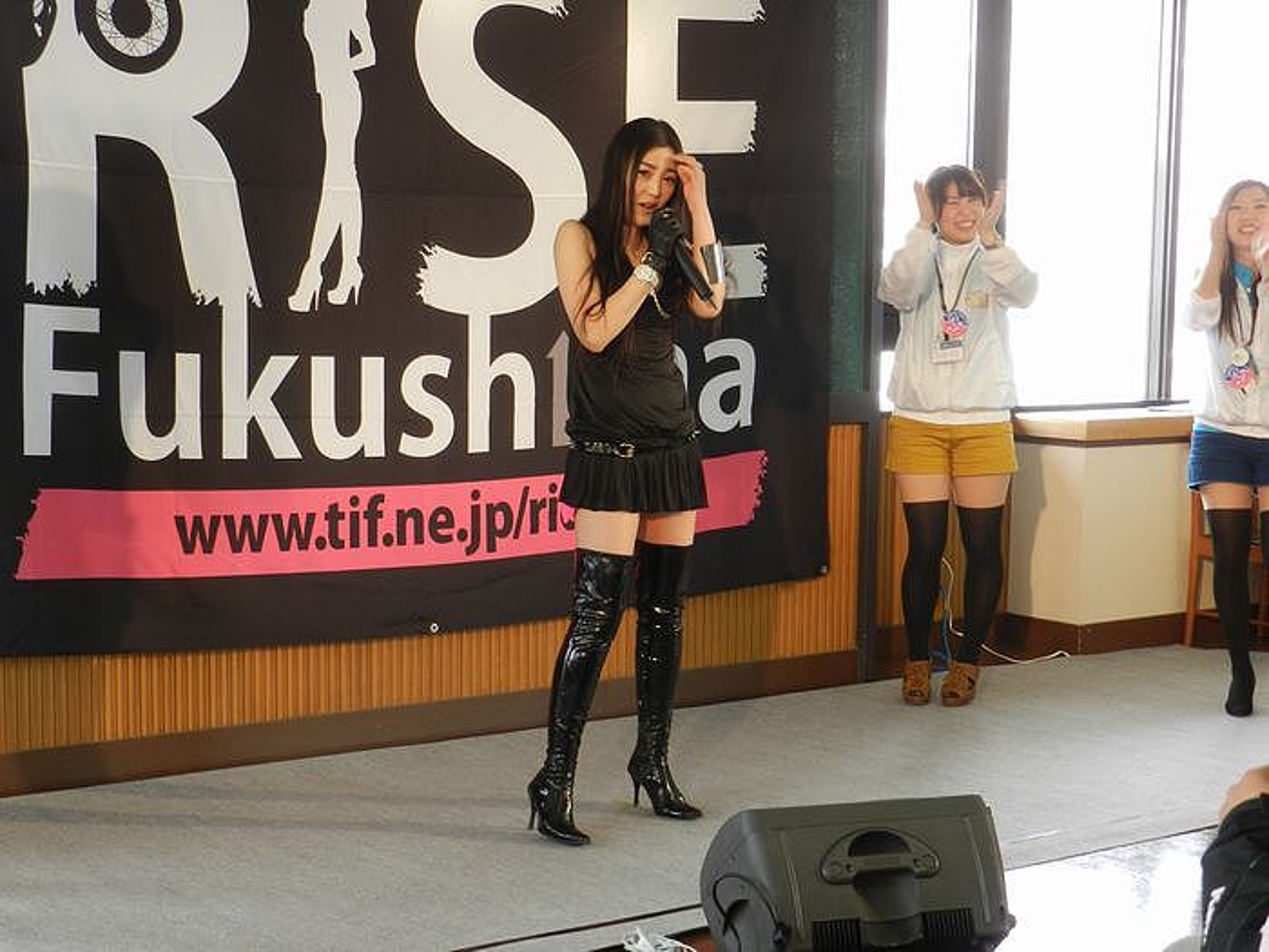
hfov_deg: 32.2
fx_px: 2200
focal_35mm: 60
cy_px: 476
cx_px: 634
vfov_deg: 24.4
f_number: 4.6
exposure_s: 1/30
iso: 180
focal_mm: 10.7
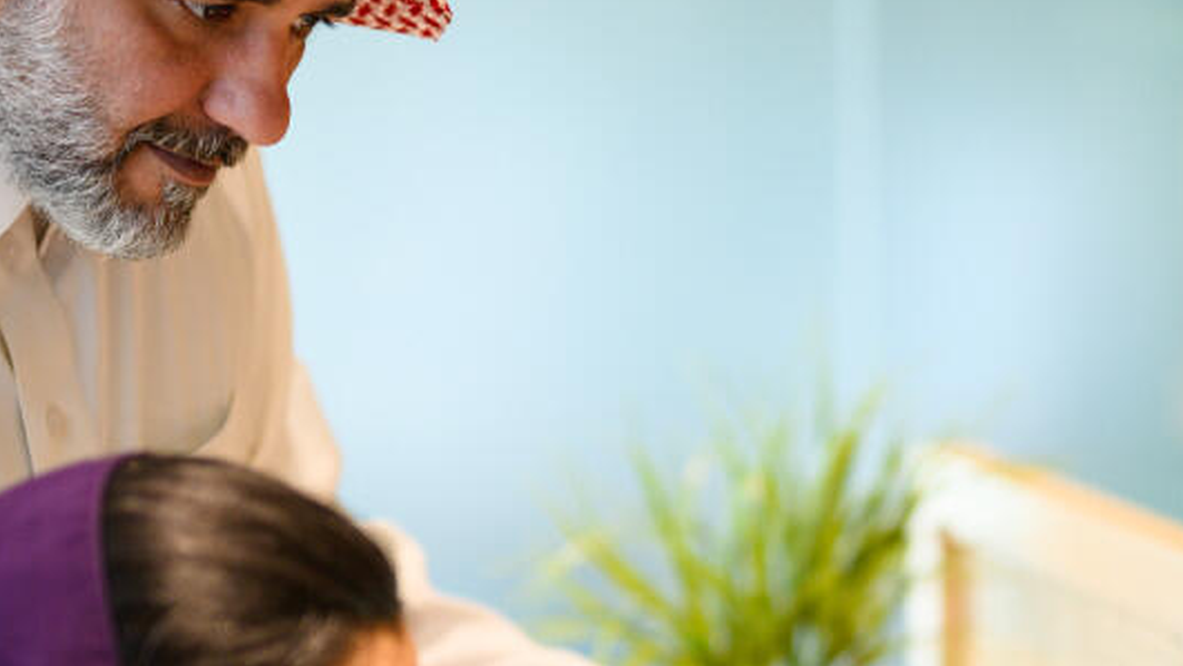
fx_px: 4330
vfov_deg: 8.8
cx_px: 896
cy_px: 585
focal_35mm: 138
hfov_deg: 15.5
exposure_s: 1/1000
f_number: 1.2
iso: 800
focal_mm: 50
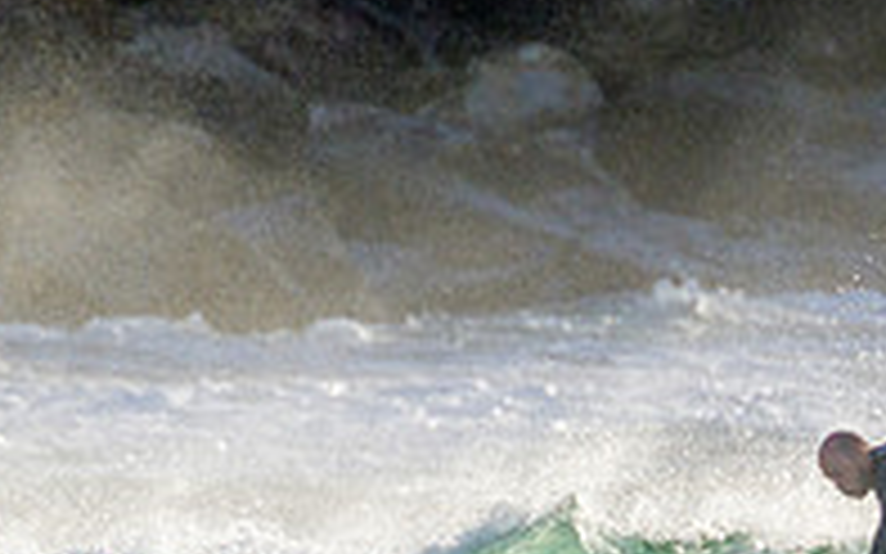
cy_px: 836
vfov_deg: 0.5
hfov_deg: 0.9
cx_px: 1093
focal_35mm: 2405
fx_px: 58055
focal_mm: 800
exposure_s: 1/2000
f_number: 11
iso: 1000
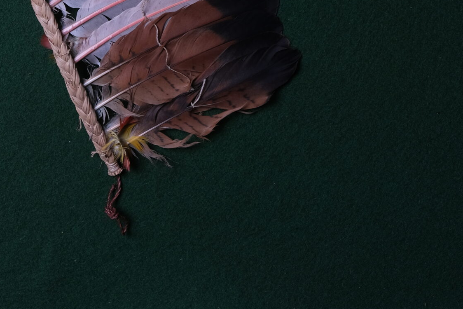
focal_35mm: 107
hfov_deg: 18.4
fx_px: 1376
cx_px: -38
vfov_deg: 12.6
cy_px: -17
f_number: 6.4
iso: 200
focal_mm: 31.1
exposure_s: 1/160
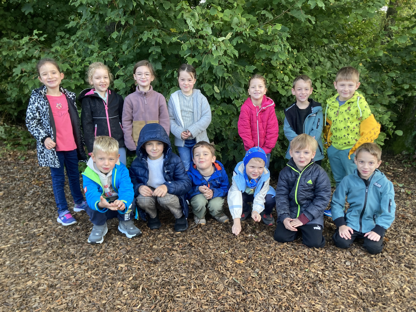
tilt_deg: -15.2
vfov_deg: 49.7
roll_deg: +1.4
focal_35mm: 28
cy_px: 156
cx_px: 208
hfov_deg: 63.4
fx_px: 336
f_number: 1.8
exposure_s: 1/110
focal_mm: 3.99
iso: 80
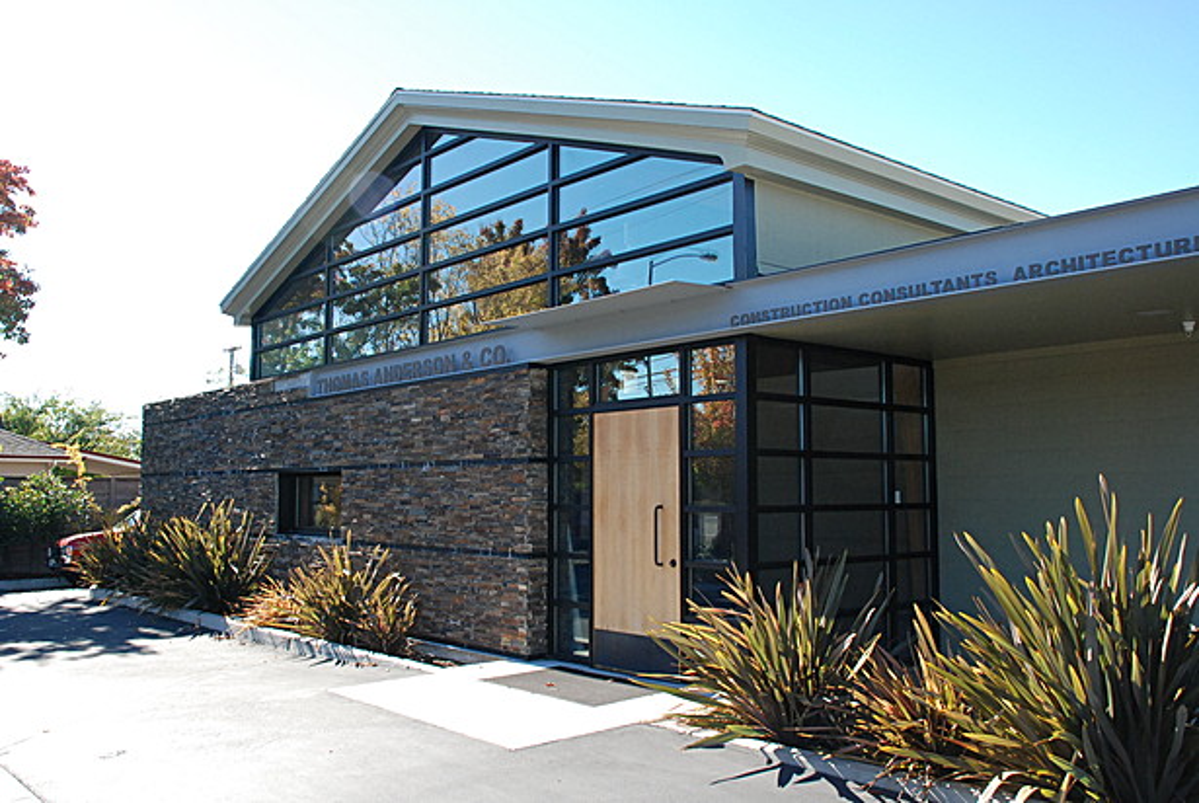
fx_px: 1101
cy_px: 402
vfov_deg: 40.1
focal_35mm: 33
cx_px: 600
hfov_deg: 57.2
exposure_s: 1/320
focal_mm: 22
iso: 640
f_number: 9
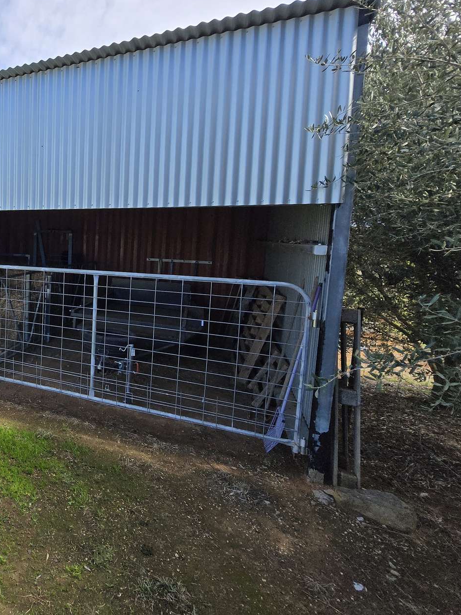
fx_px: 355
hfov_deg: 54.2
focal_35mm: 20
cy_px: 269
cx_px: 18
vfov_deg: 81.4
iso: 25
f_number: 2.2
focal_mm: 1.7
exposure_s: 1/670
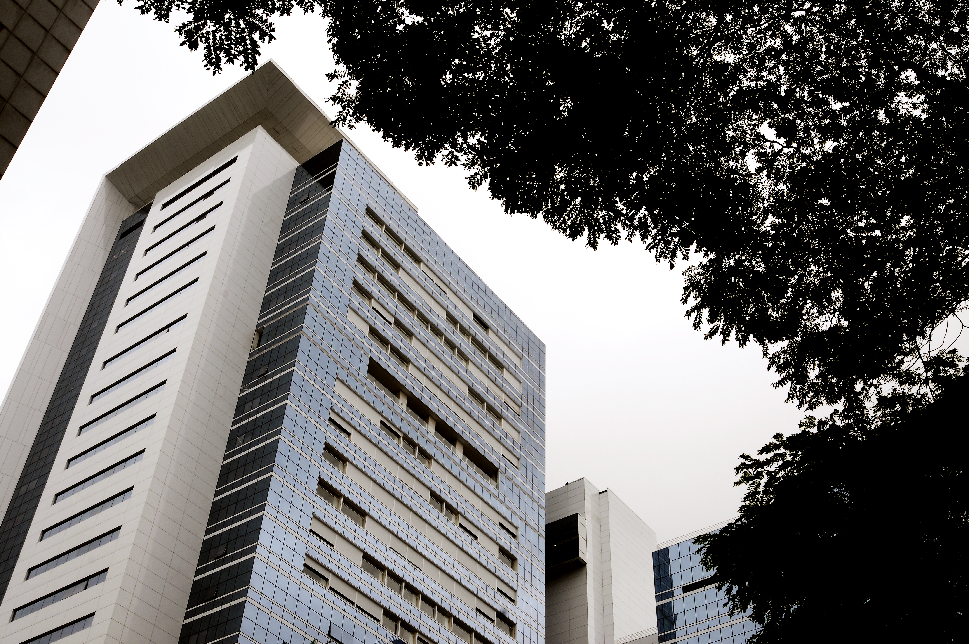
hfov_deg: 46.4
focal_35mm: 42
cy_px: 322
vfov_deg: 31.8
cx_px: 484
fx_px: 1129
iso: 200
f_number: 16
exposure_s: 1/60
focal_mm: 28
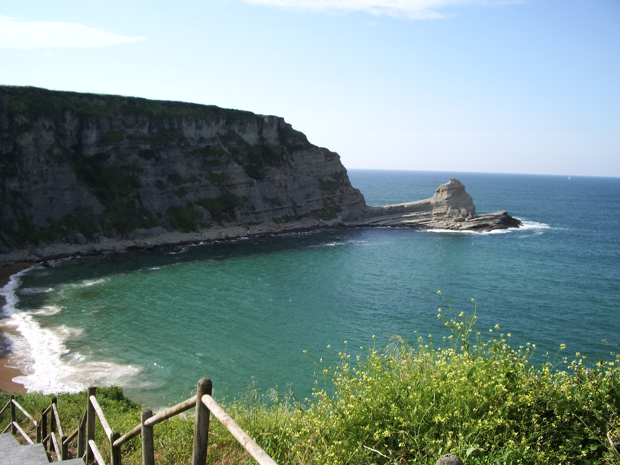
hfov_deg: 52.6
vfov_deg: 40.7
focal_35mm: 35
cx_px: 310
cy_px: 232
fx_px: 627
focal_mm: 5.8
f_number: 4.3
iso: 50
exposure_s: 1/400
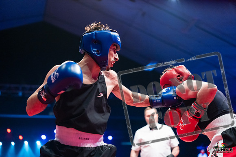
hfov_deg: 39.6
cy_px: 78
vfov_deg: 27.0
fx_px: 328
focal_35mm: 50
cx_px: 118
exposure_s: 1/1250
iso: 3200
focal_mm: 50
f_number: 2
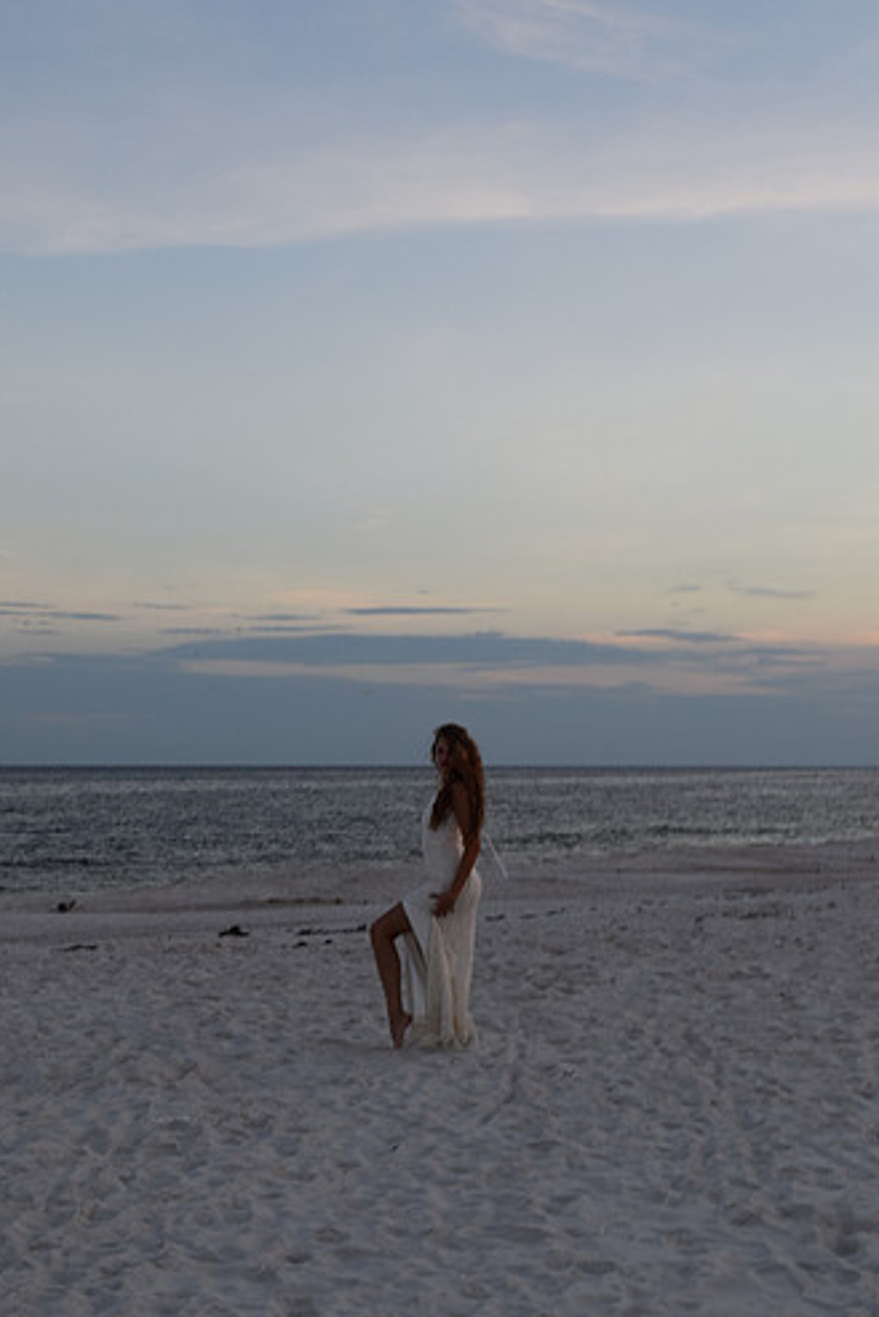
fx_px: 2196
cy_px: 681
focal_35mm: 60
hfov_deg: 22.6
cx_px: 437
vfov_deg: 33.4
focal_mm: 34
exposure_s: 1/160
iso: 400
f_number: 6.3
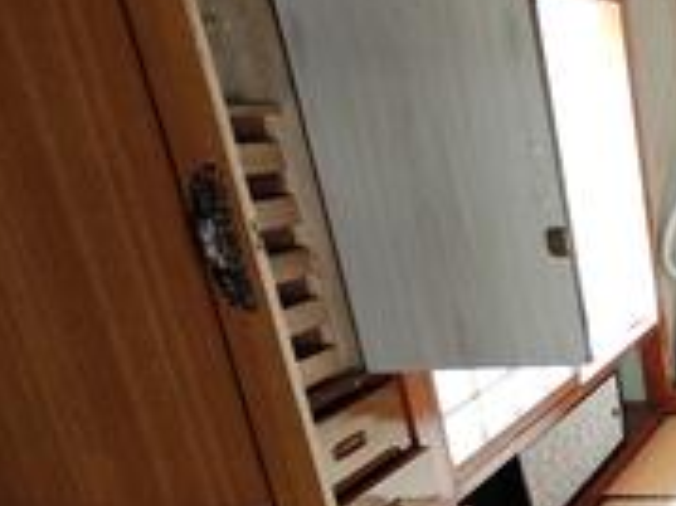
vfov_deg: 32.7
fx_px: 839
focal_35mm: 43
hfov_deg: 30.2
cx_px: 959
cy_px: 400
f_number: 1.8
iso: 250
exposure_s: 1/33.3
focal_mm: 2.03
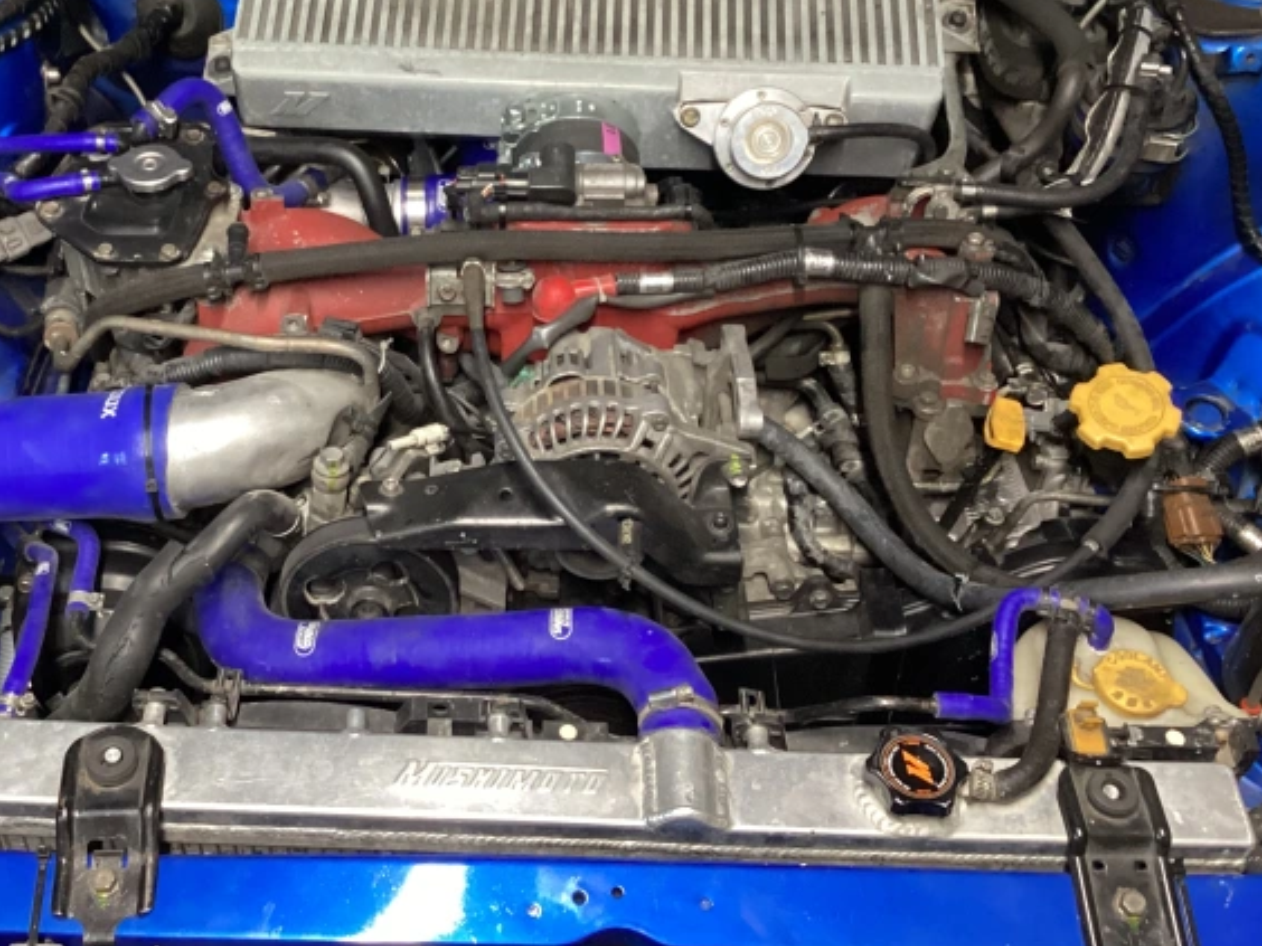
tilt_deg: -43.3
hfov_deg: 42.6
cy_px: 360
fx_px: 1604
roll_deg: -3.1
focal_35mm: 44
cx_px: 463
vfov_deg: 32.7
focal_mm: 3.3
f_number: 2.4
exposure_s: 1/33
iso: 400
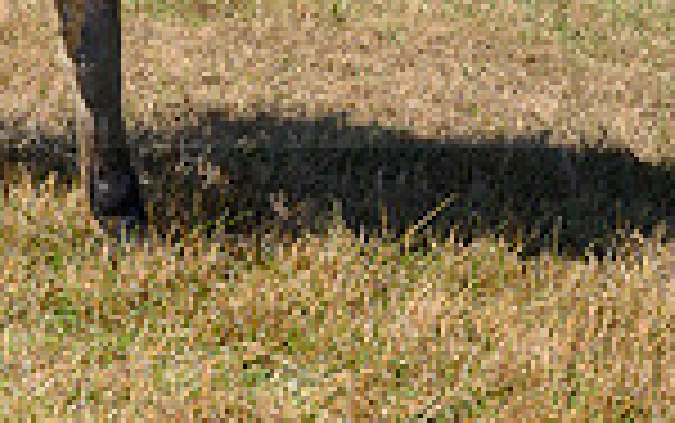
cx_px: -478
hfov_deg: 9.7
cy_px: -308
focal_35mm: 206
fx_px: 3792
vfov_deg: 6.3
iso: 64
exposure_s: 1/500
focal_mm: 47
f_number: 4
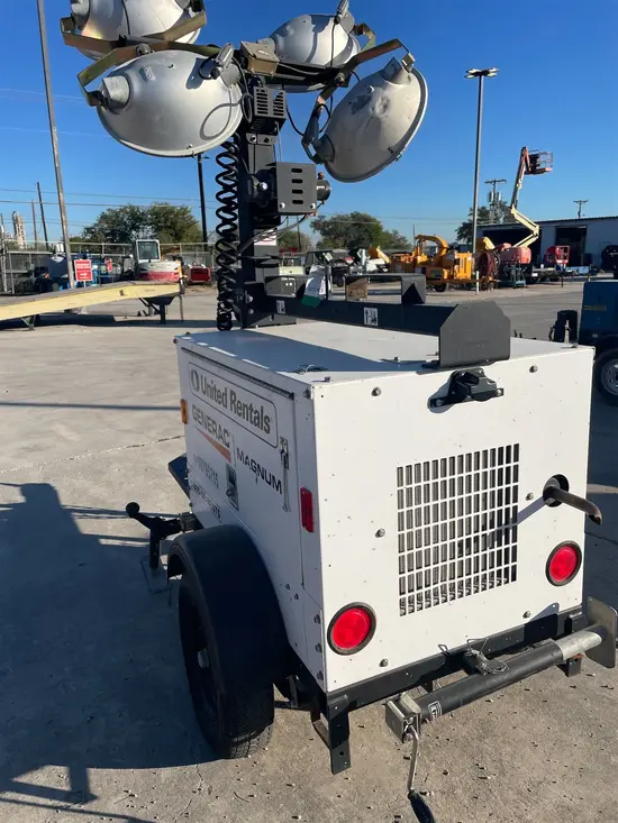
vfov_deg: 67.3
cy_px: 412
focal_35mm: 26
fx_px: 619
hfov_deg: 53.1
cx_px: 309
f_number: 1.6
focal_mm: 4.2
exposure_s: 1/7299
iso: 50
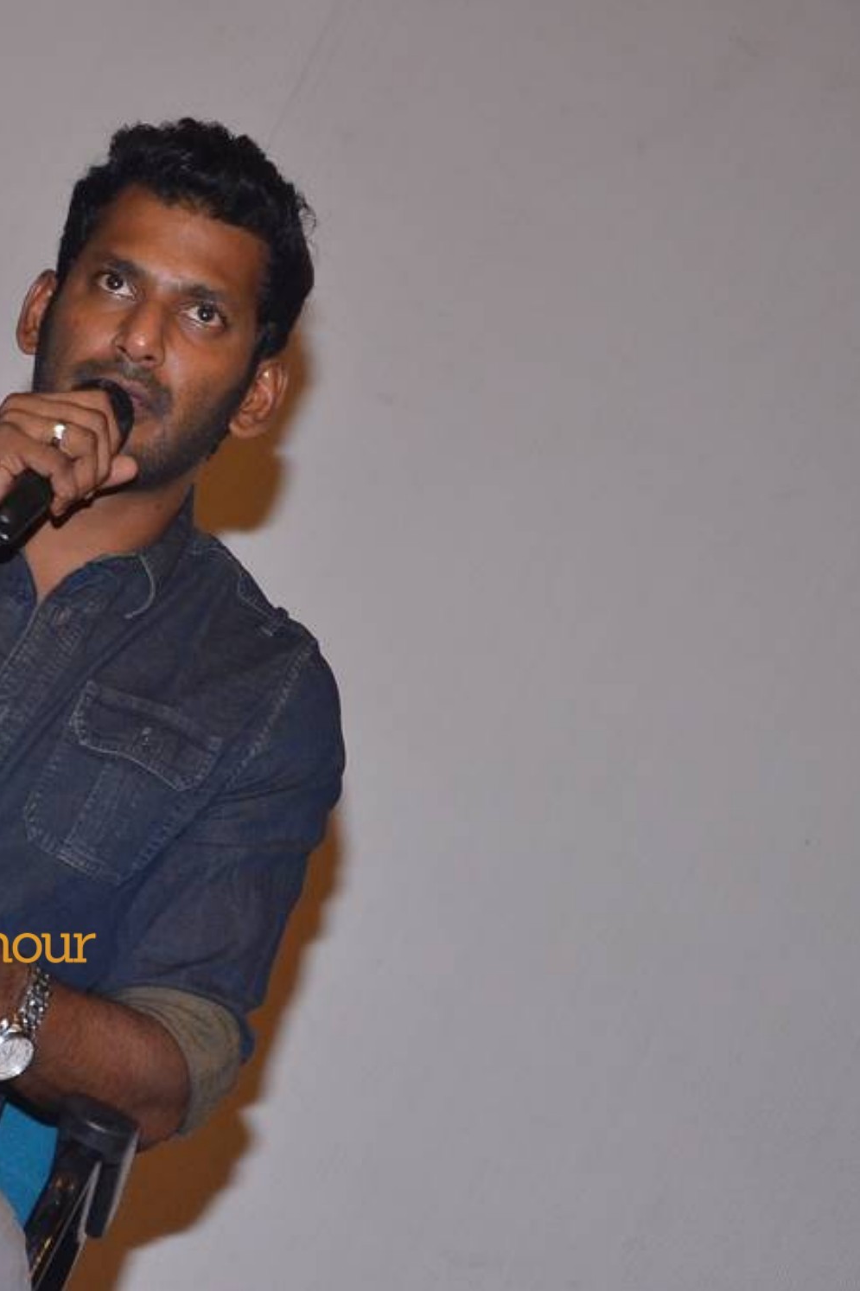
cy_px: 644
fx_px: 5698
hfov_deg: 8.6
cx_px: -96
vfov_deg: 12.9
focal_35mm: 159
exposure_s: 1/250
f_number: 7.1
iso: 1600
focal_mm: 70
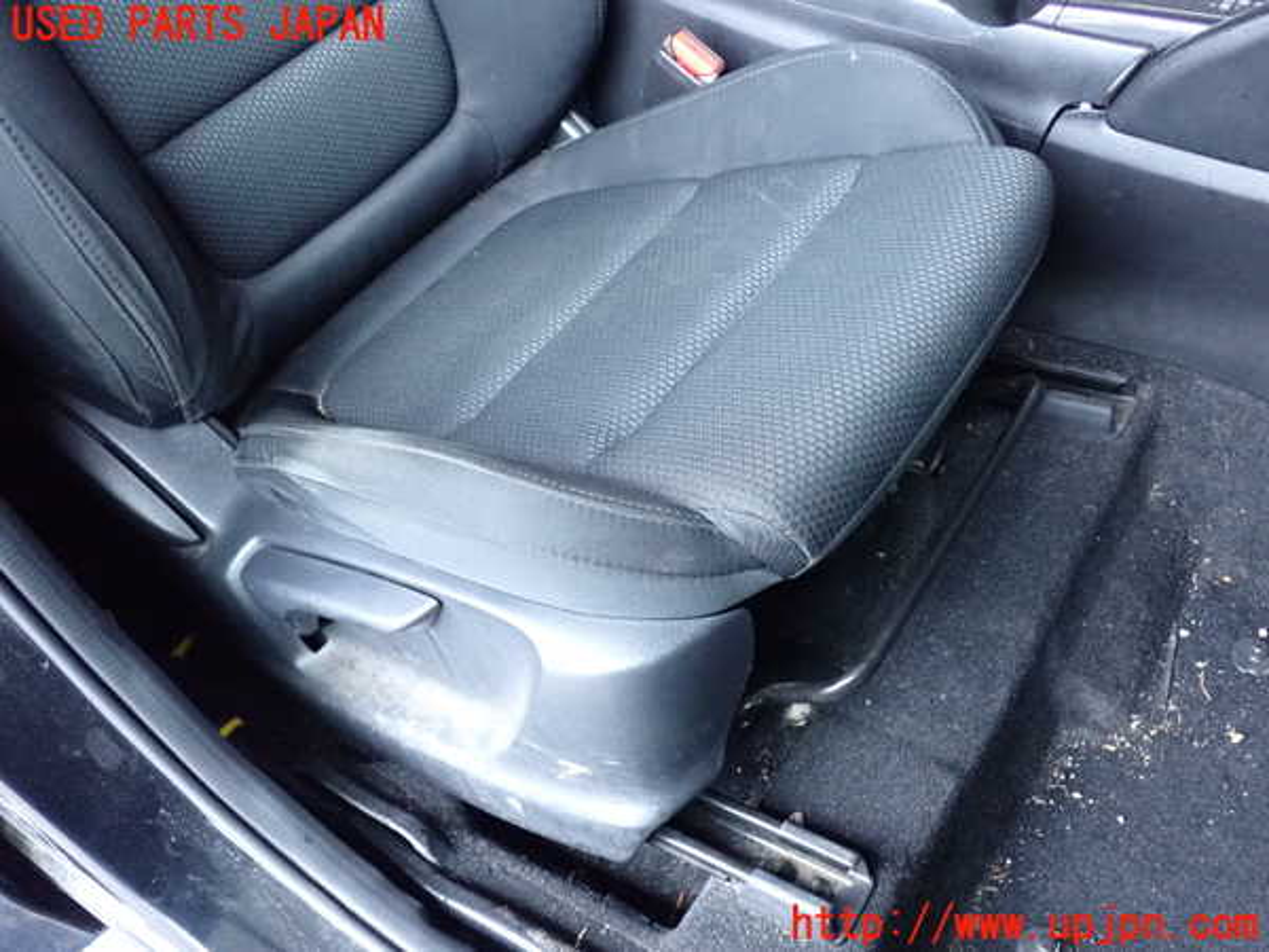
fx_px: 1173
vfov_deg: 44.2
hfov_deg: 56.8
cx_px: 634
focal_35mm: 32
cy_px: 476
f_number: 2.4
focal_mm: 5.79
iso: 1250
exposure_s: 1/125
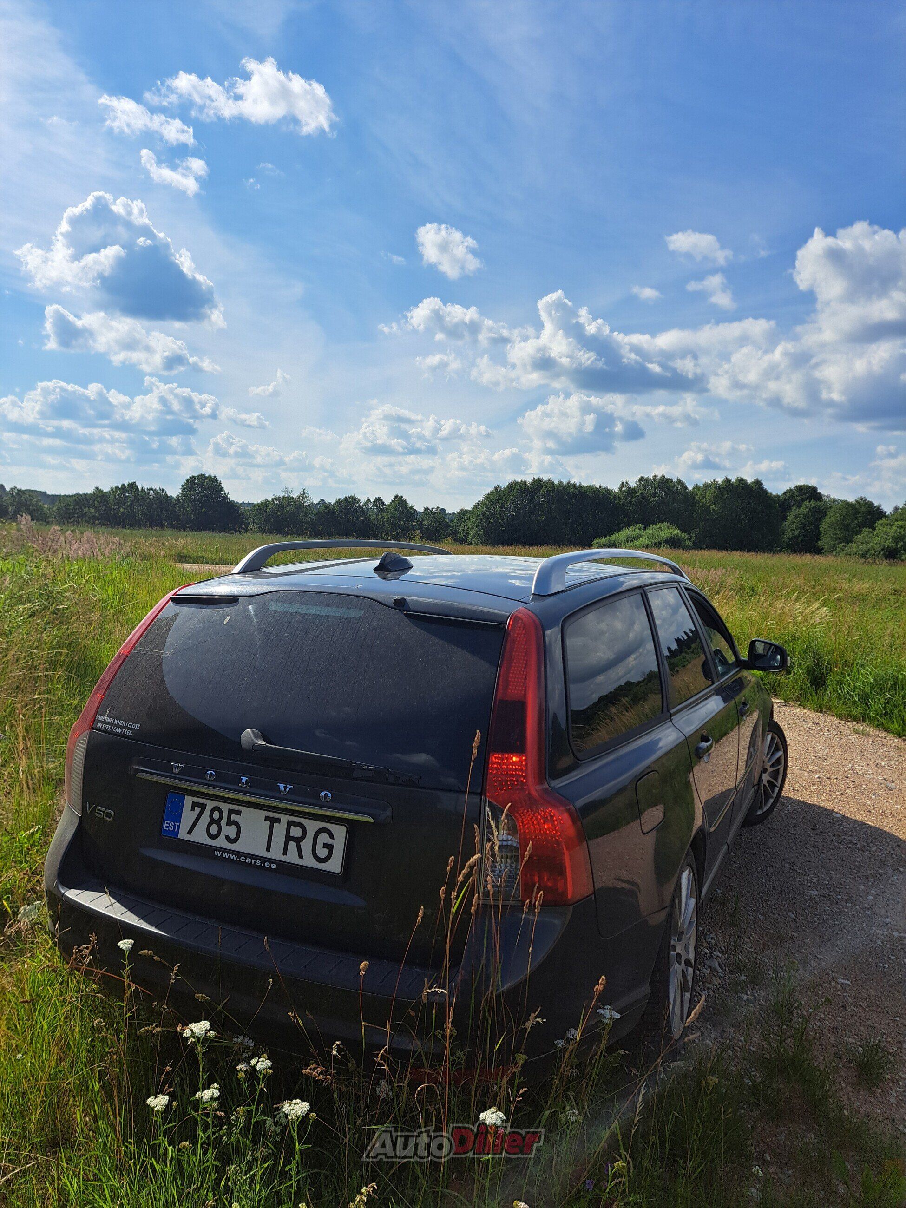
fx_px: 838
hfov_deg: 56.8
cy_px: 604
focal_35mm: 24
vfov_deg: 71.6
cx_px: 453
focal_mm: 5.23
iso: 50
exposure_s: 1/3279
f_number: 1.8
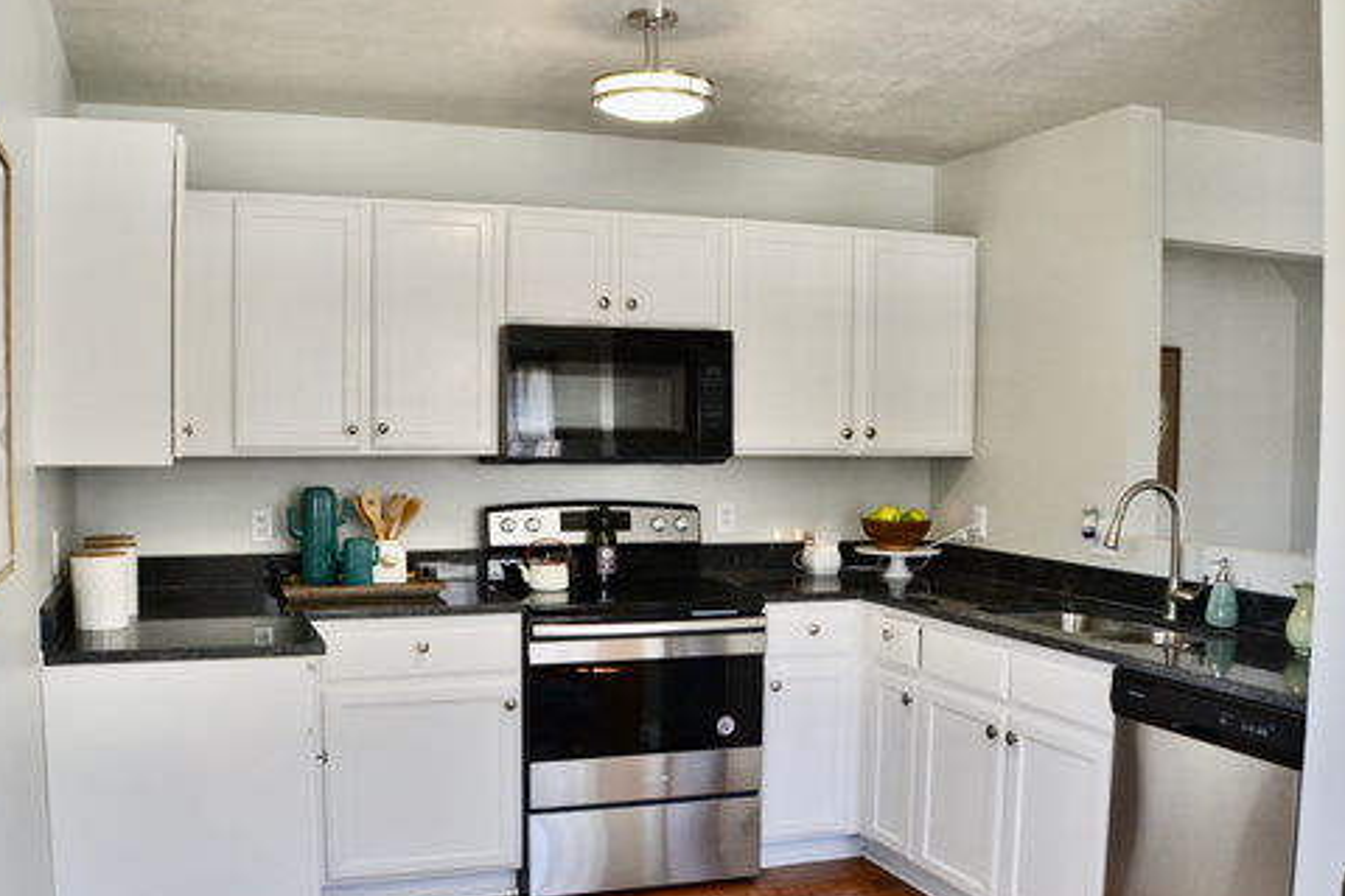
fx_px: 1644
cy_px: 497
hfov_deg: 44.5
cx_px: 633
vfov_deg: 30.5
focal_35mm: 44
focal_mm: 22
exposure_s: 1/100
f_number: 5
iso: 400
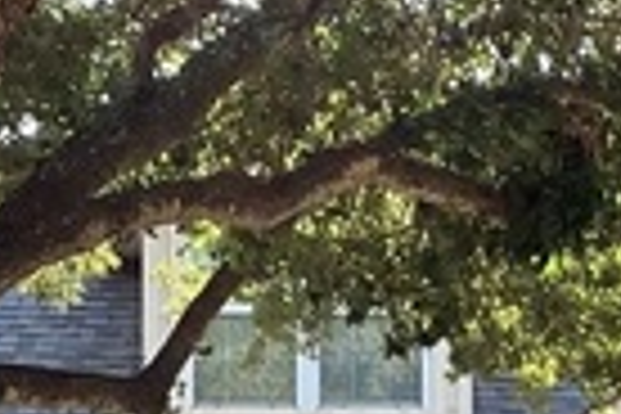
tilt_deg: +4.4
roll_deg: +1.1
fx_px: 2570
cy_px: 612
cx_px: 364
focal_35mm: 149
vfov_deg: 9.0
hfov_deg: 13.8
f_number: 2.4
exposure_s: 1/120
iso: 25
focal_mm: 3.3
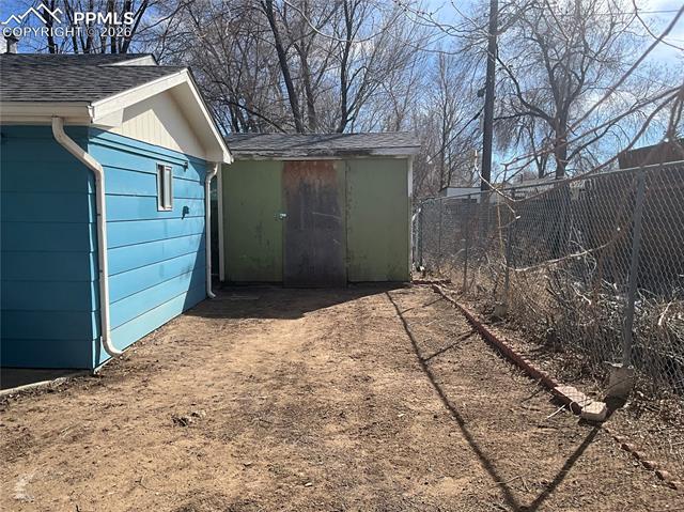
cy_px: 256
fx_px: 573
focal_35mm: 29
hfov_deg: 61.7
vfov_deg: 48.2
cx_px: 342
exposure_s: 1/1250
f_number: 1.8
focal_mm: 3
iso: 25
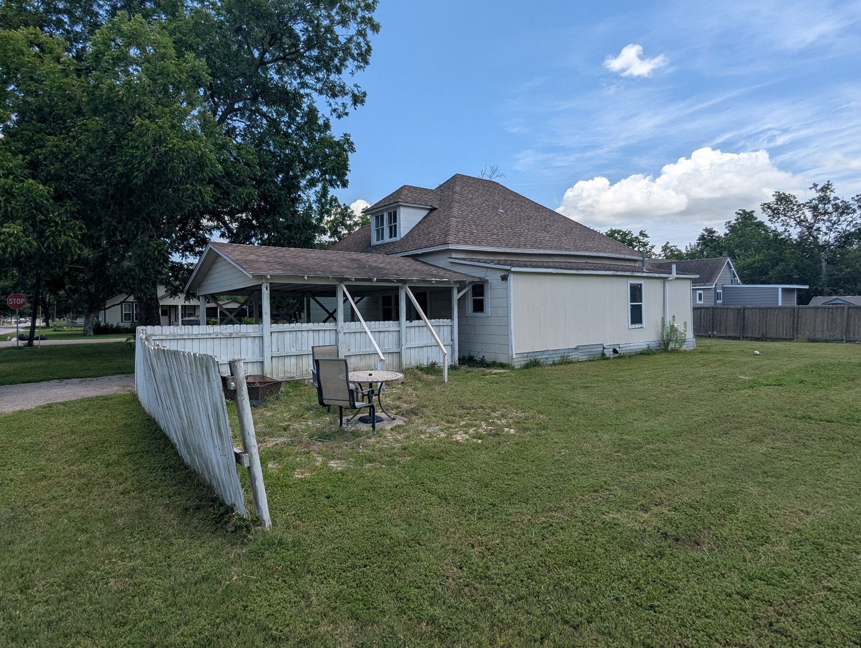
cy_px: 318
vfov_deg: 68.8
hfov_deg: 84.4
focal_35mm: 19
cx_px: 392
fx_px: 473
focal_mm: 2.35
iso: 53
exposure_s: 1/1894
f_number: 2.2
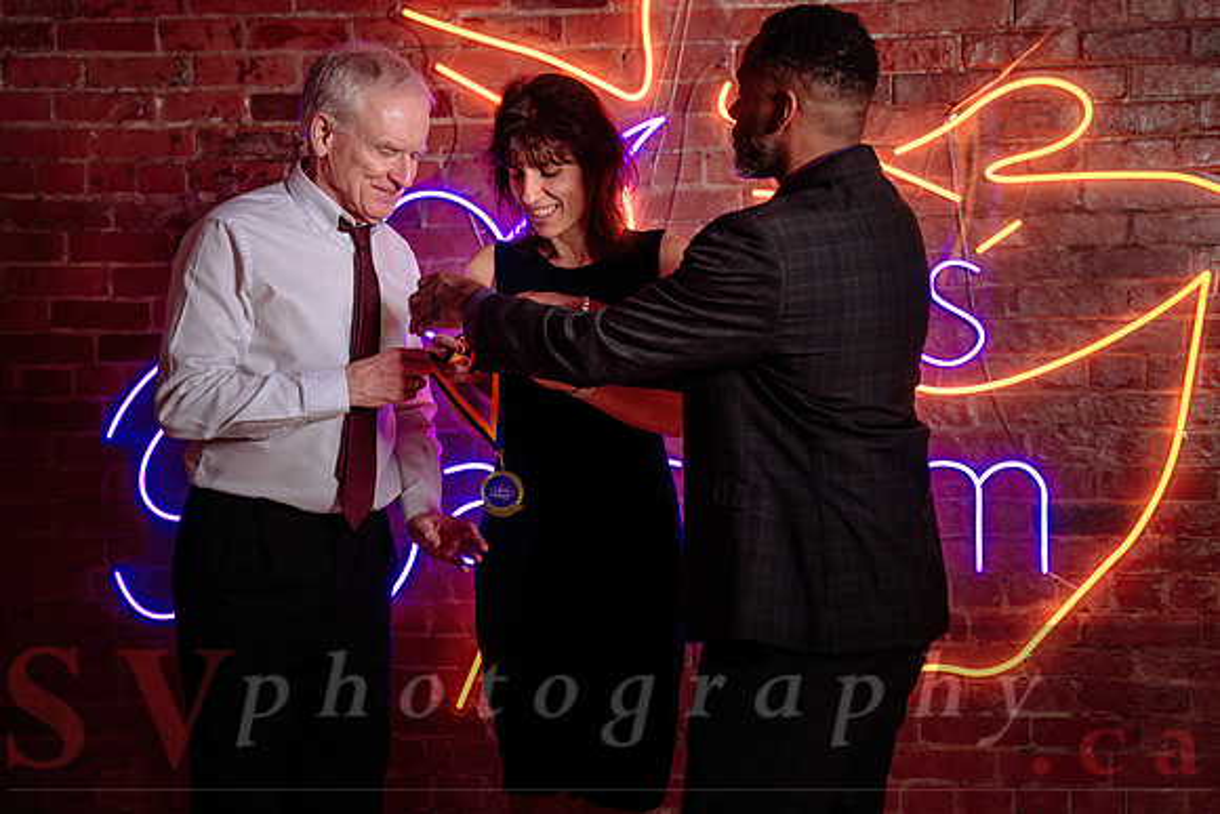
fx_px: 2606
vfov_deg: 17.8
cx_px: 550
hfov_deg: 26.3
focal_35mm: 77
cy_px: 425
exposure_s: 1/200
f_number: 3.2
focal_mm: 70
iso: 500
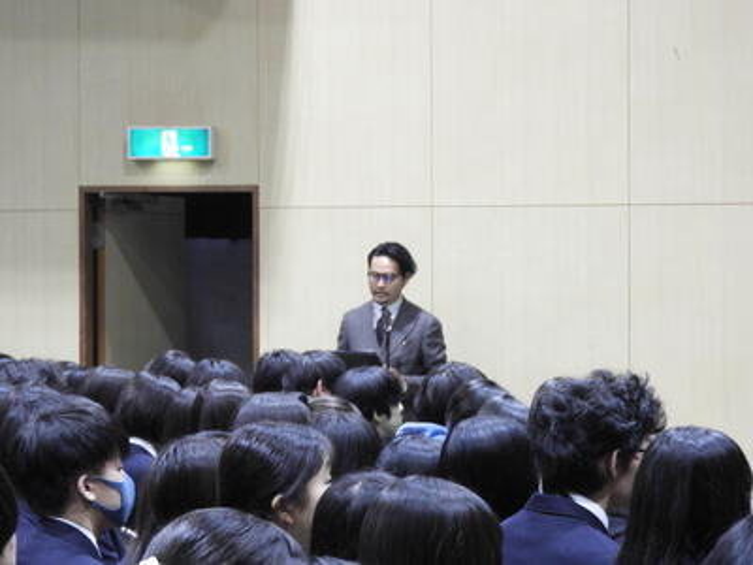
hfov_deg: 11.0
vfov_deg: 8.2
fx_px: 3916
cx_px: 376
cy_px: 282
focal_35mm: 180
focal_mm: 32.2
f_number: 5.3
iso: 800
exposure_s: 1/13
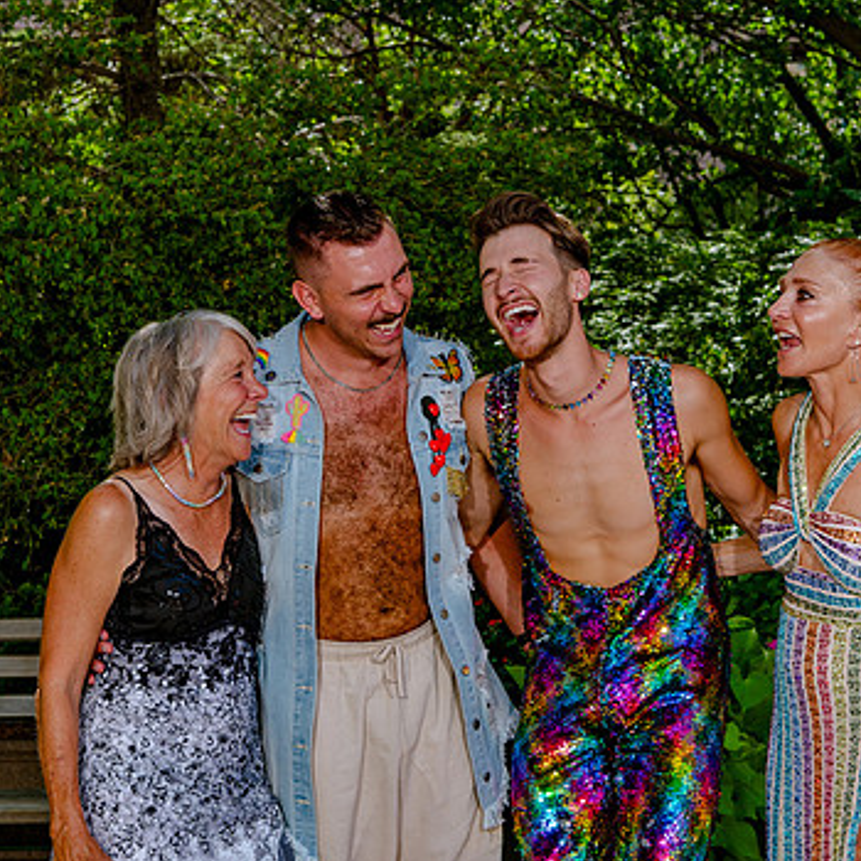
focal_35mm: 73
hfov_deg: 23.7
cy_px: 426
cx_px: 458
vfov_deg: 23.7
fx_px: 2054
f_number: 7.1
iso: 200
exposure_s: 1/250
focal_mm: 48
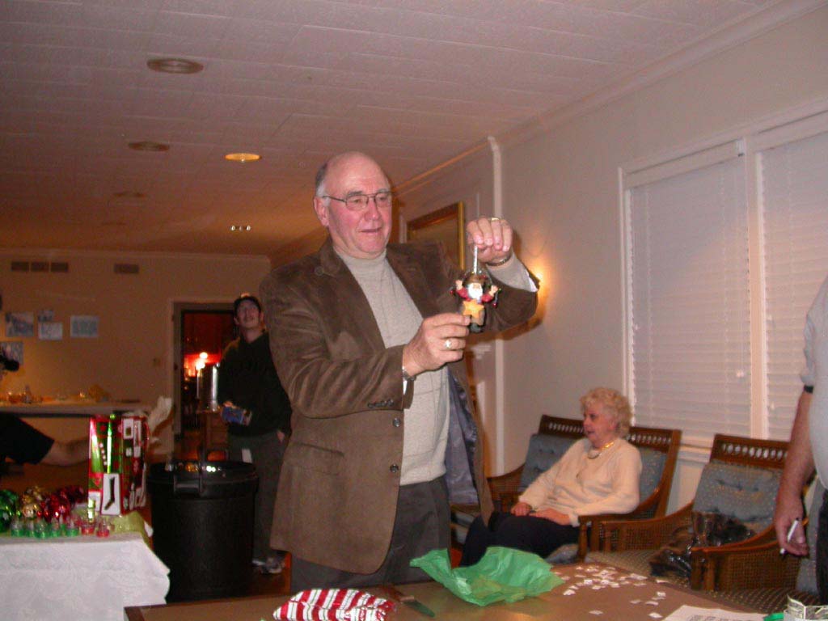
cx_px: 414
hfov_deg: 49.0
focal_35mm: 38
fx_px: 909
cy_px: 310
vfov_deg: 37.7
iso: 200
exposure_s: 1/60
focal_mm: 7.85
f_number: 2.6
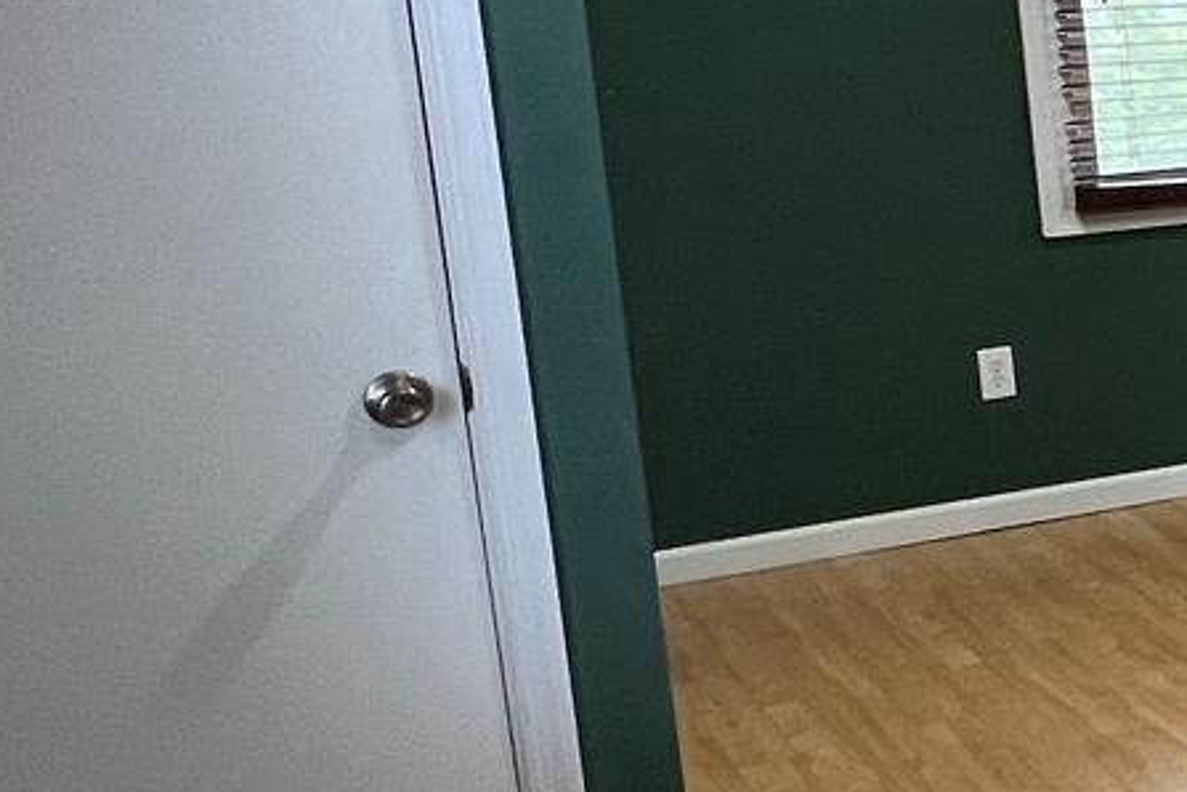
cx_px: 1941
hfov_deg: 23.3
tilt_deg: -11.5
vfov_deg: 21.9
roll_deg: +0.2
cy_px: 369
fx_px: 2044
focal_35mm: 62
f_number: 1.8
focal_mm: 1.57
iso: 200
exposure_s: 1/60
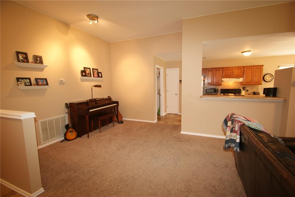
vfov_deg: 77.3
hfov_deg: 100.4
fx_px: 123
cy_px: 98
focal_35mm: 15
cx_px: 148
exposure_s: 1/8
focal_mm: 10
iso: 100
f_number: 3.5
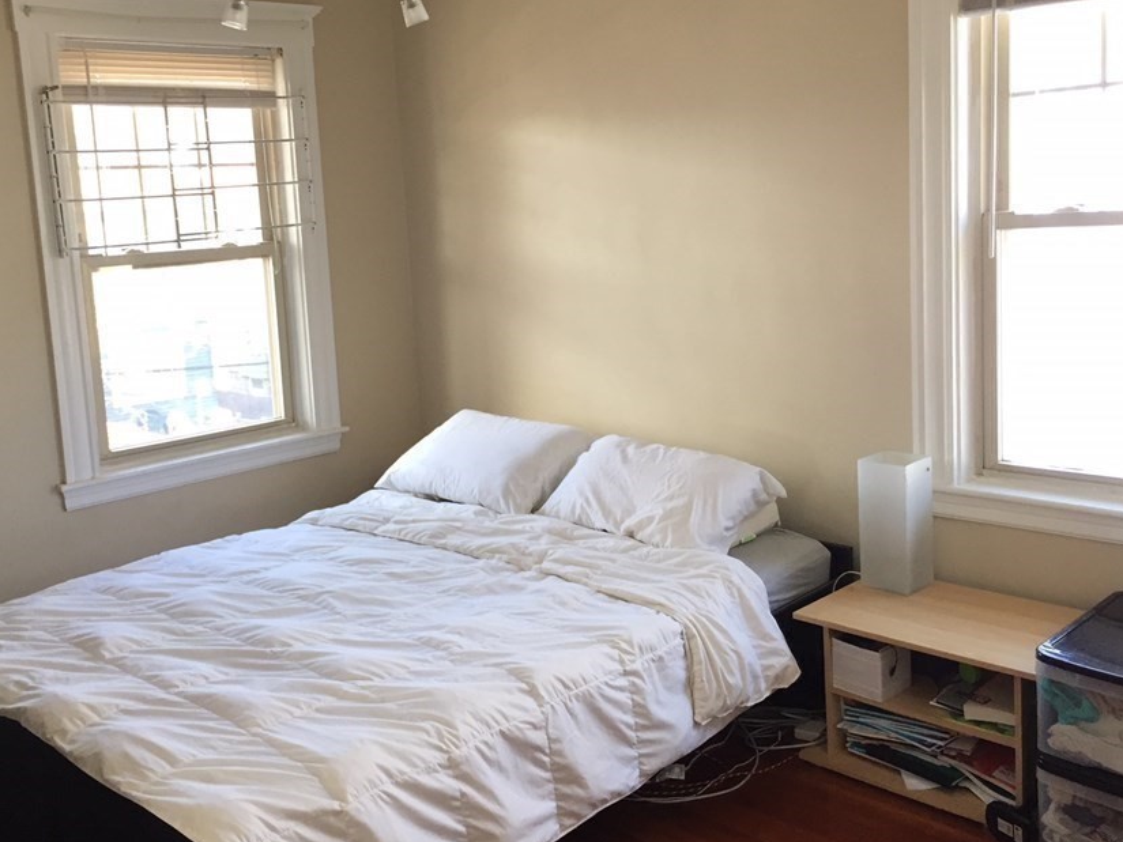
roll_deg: +3.5
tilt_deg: -7.9
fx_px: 1168
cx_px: 478
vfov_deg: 39.6
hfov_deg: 51.2
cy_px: 367
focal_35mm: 36
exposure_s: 1/30
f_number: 2.2
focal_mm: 4.15
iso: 40
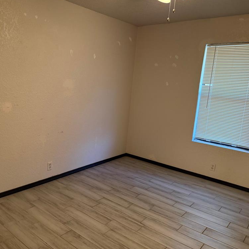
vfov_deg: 55.6
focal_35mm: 29
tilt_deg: -10.4
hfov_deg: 54.8
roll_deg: -3.4
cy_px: 125
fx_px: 236
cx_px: 90
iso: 320
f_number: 1.78
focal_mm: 6.76
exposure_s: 1/60
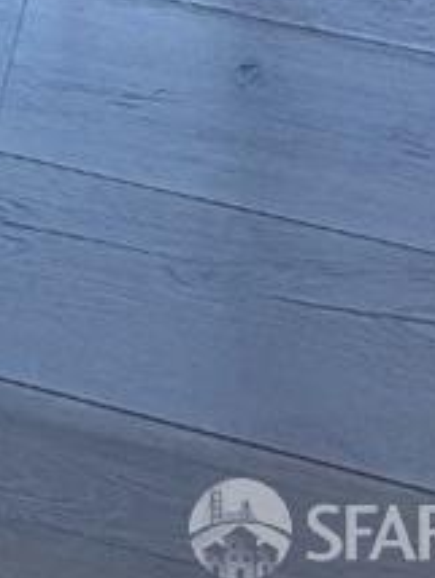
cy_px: -1433
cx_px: -904
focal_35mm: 168
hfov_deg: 7.6
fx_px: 2809
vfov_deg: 8.6
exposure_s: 1/240
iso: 125
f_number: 1.78
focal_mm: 6.76
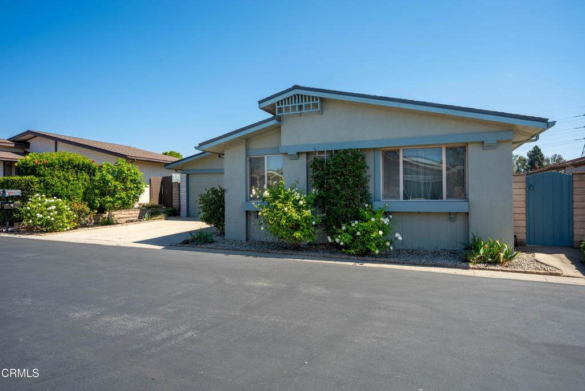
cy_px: 196
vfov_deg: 55.1
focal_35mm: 23
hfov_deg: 76.1
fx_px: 374
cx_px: 292
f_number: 8
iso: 100
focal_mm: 23
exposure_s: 1/200
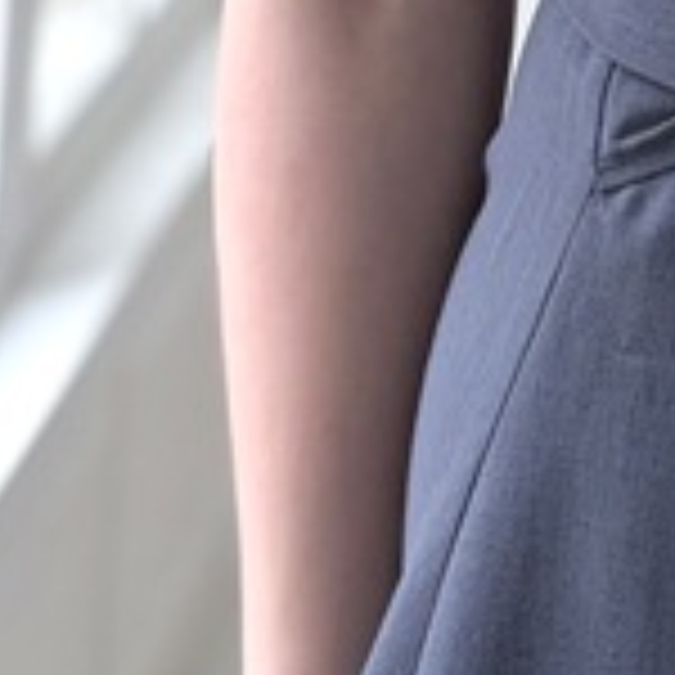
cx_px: 981
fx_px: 3375
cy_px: -904
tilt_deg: -26.4
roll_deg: -5.3
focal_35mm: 153
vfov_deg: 10.1
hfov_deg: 11.0
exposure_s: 1/60
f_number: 1.6
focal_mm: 5.96
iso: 160
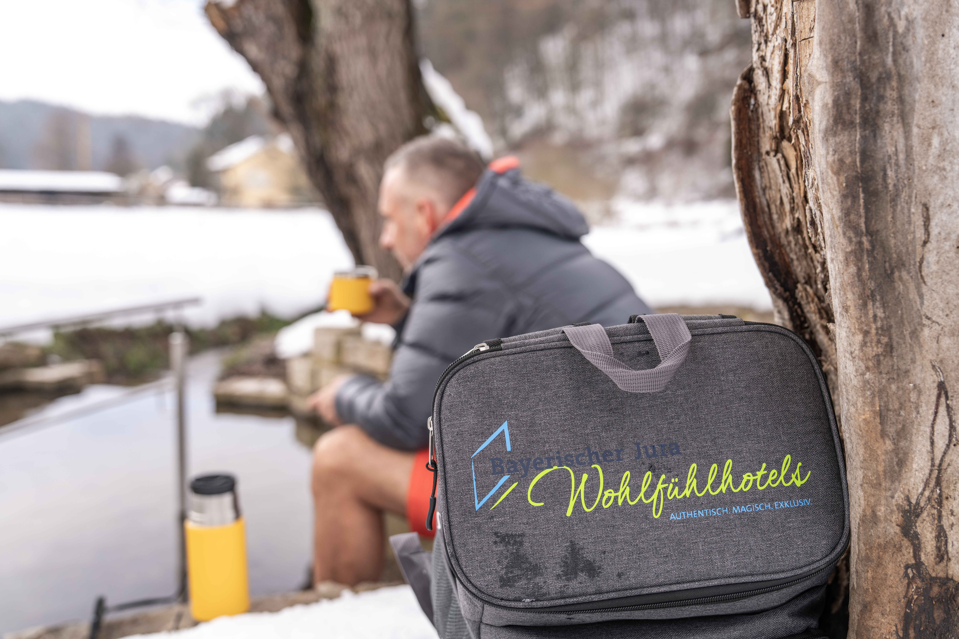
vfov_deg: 33.4
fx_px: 1065
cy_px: 320
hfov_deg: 48.5
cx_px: 480
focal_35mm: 40
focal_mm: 40
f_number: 4
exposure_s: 1/500
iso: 250
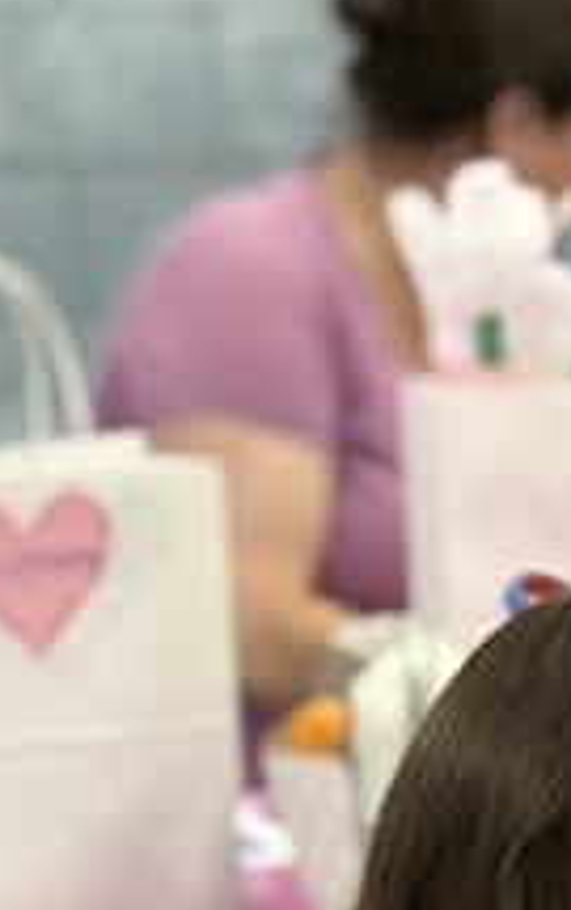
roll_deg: +0.1
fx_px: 6005
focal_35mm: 242
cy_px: 1287
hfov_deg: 5.2
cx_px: 1442
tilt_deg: -13.8
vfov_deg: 8.5
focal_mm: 6.76
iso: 160
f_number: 1.78
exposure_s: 1/60
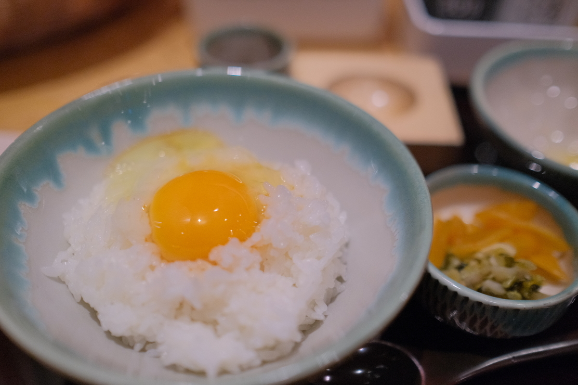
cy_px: 192
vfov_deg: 37.9
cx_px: 289
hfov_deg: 54.4
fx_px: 562
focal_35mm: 35
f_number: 1.4
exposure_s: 1/2900
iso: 1600
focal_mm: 23
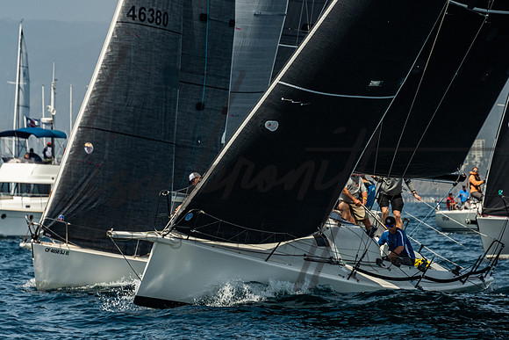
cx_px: 104
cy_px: 159
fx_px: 4347
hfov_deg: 6.7
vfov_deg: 4.5
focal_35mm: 307
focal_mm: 180
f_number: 6.3
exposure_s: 1/1250
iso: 320
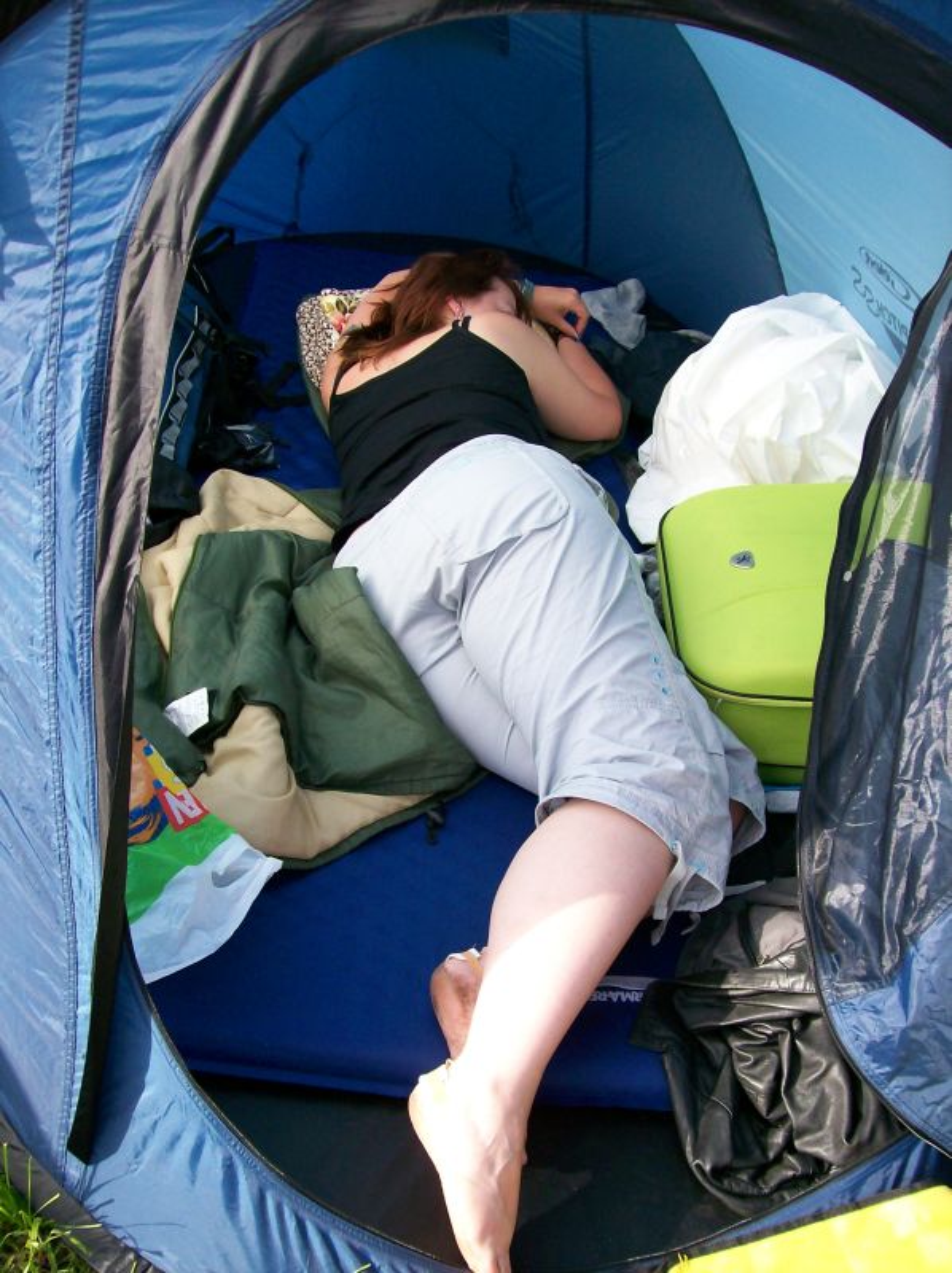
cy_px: 636
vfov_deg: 51.4
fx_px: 1323
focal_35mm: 36
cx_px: 476
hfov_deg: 39.6
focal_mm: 6
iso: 80
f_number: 2.7
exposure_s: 1/489
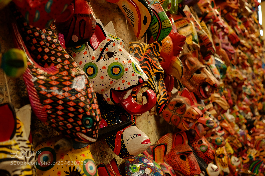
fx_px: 258
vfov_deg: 37.8
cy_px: 88
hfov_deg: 54.4
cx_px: 132
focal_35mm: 35
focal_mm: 23
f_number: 2.8
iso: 500
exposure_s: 1/60
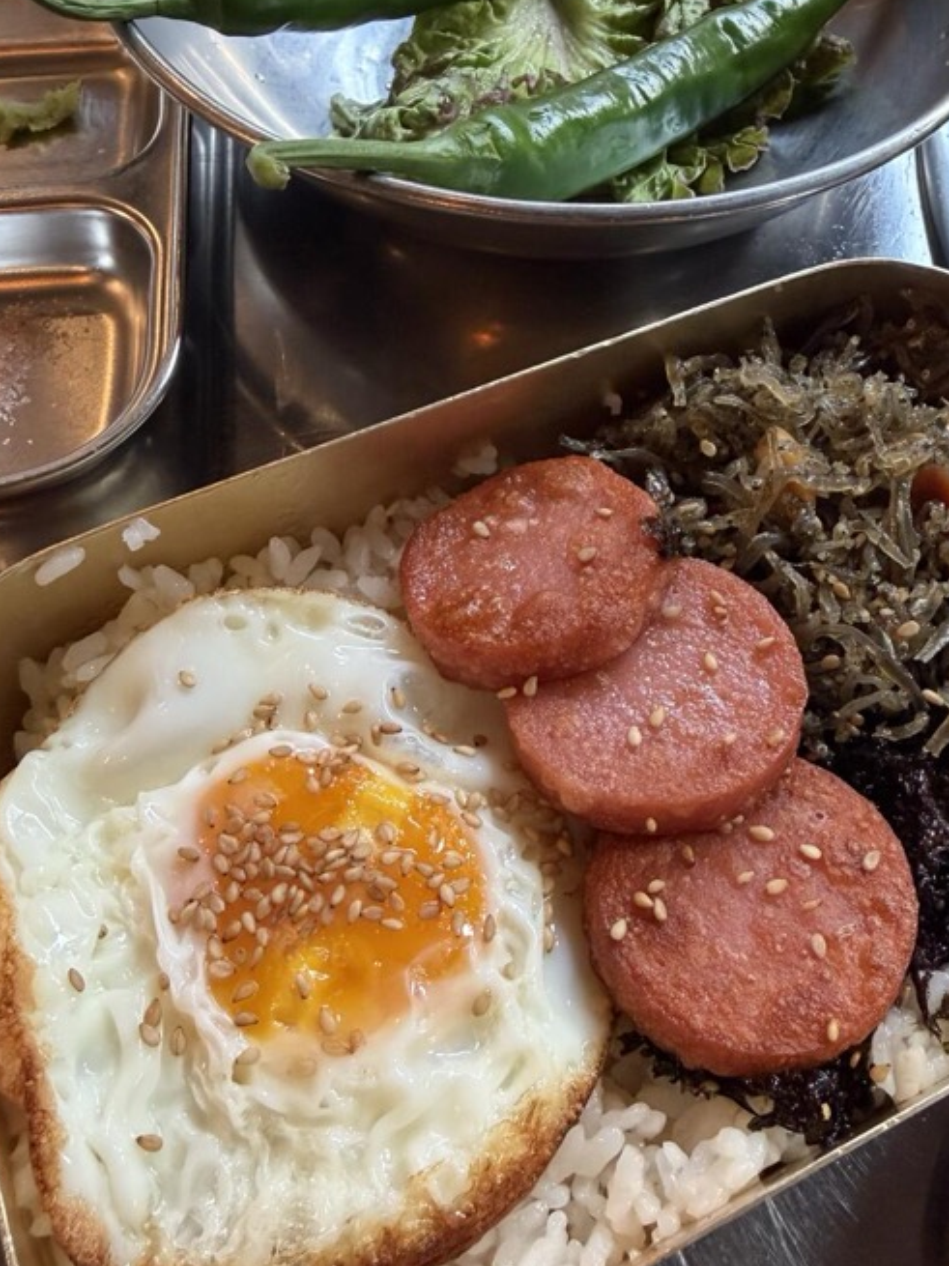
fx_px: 1207
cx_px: 565
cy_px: 628
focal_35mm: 33
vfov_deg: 55.4
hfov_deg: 42.7
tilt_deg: -58.5
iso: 320
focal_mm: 2.22
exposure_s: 1/60
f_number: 2.2
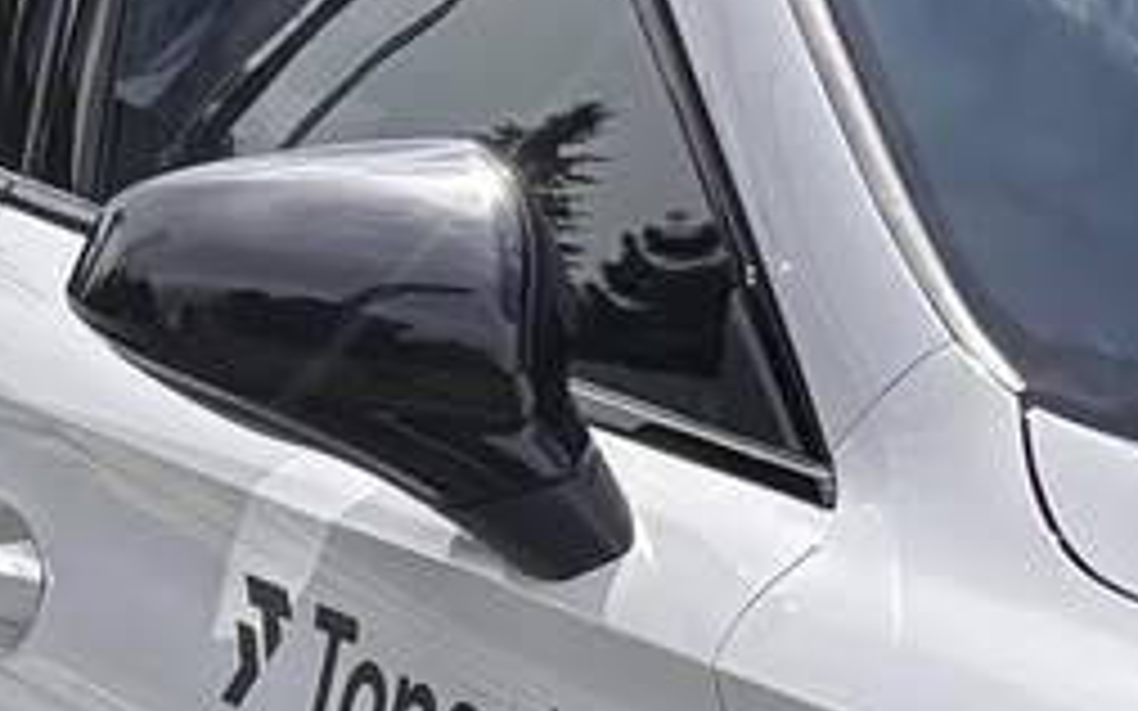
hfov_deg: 10.9
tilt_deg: -18.1
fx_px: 5395
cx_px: 2321
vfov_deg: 7.1
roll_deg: -3.1
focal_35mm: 174
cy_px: 1728
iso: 50
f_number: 1.6
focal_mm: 5.96
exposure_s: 1/3021
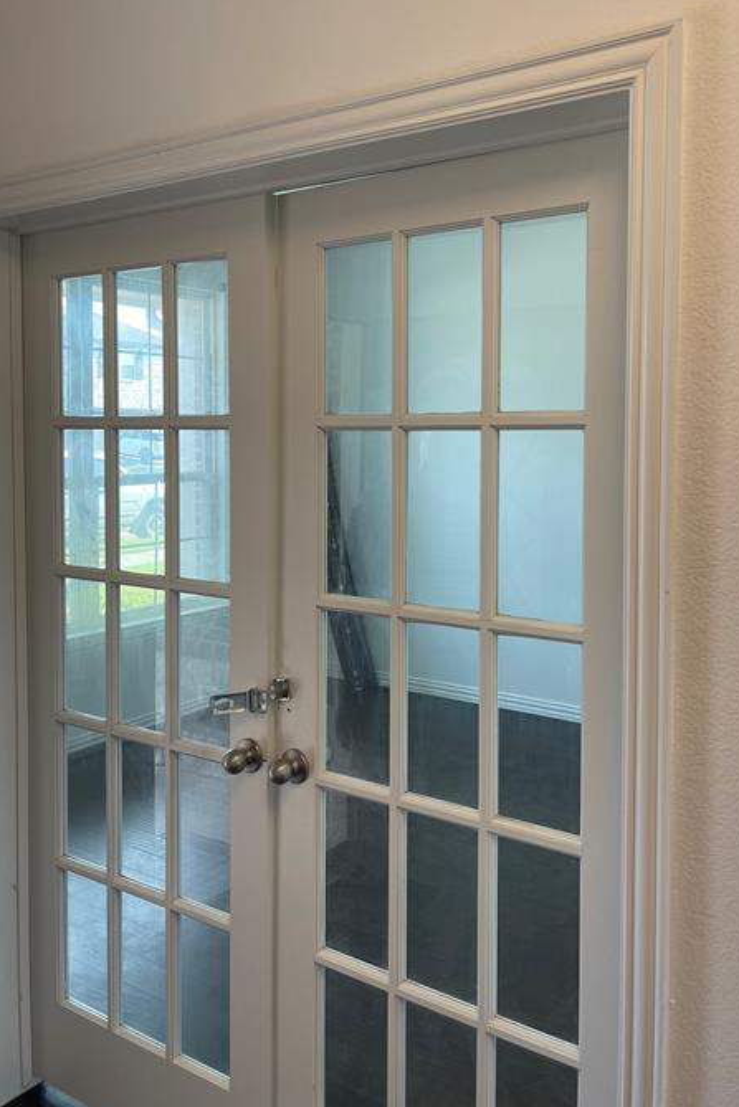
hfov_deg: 42.3
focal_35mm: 31
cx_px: 392
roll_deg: -0.4
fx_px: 954
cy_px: 486
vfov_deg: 60.1
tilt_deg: -2.1
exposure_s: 1/120
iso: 100
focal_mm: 5.1
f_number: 1.6
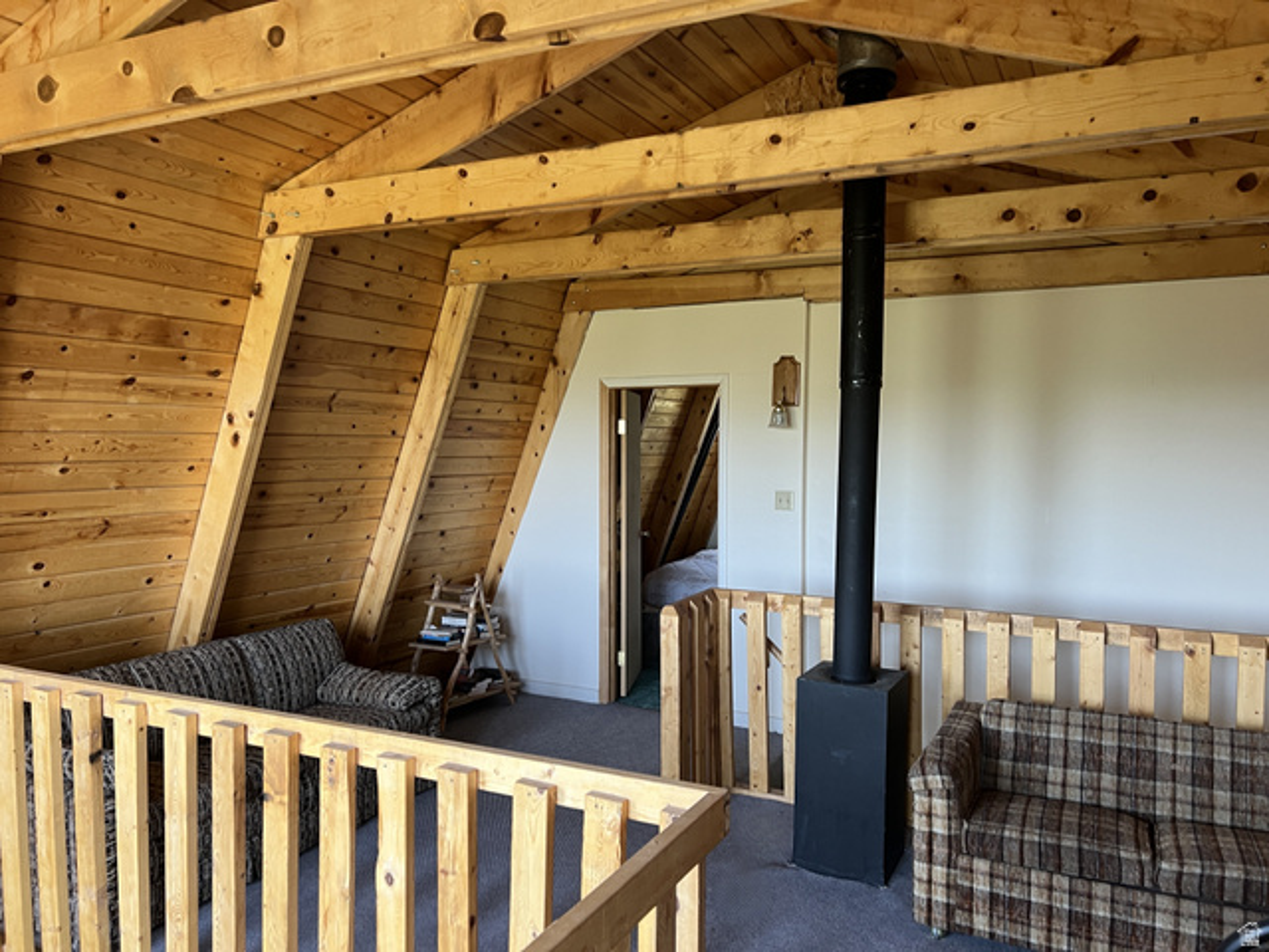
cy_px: 476
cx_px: 634
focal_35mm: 26
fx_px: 953
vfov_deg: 53.1
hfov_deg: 67.3
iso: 125
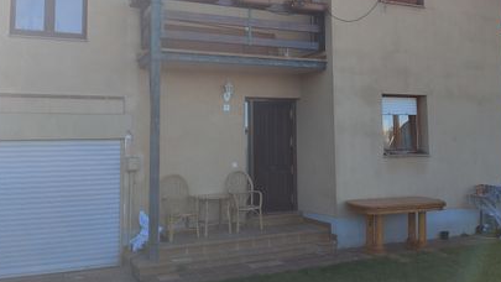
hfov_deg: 47.6
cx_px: 333
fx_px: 558
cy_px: 96
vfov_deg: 28.2
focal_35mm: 42
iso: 112
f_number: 1.75
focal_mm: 4.77
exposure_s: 1/1101
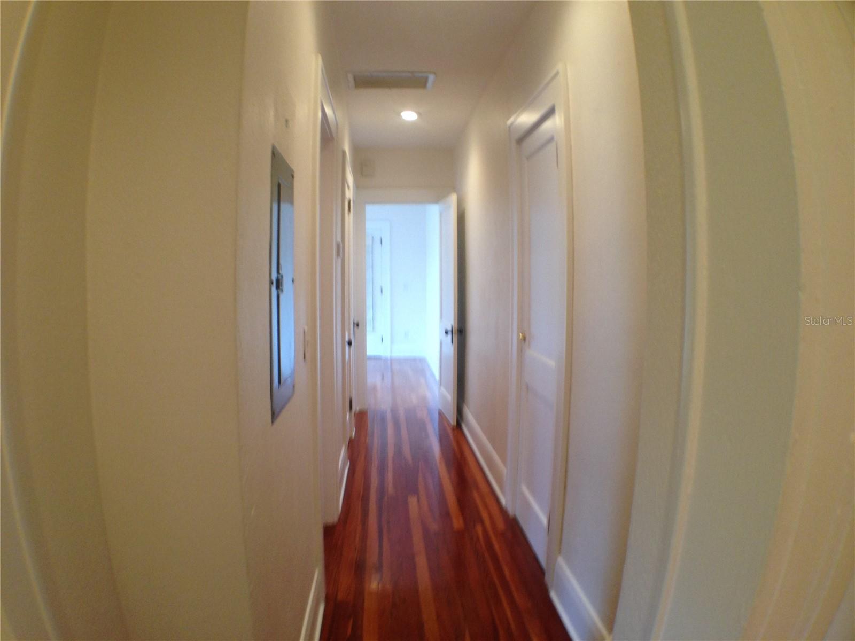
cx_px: 428
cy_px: 320
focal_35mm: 33
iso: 100
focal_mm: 4.12
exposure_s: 1/20
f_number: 2.4
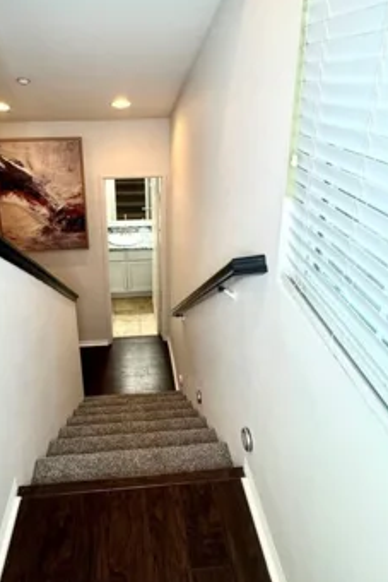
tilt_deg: -16.6
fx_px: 388
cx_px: 150
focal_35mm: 24
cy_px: 195
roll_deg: +0.7
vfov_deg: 71.6
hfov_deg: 52.7
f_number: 2.2
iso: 250
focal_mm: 2.22
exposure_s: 1/120
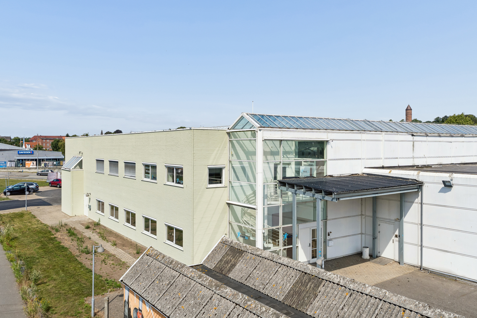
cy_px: 159
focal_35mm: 30
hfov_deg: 61.9
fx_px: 397
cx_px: 238
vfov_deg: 43.6
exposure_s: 1/800
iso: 200
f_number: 8
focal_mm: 20
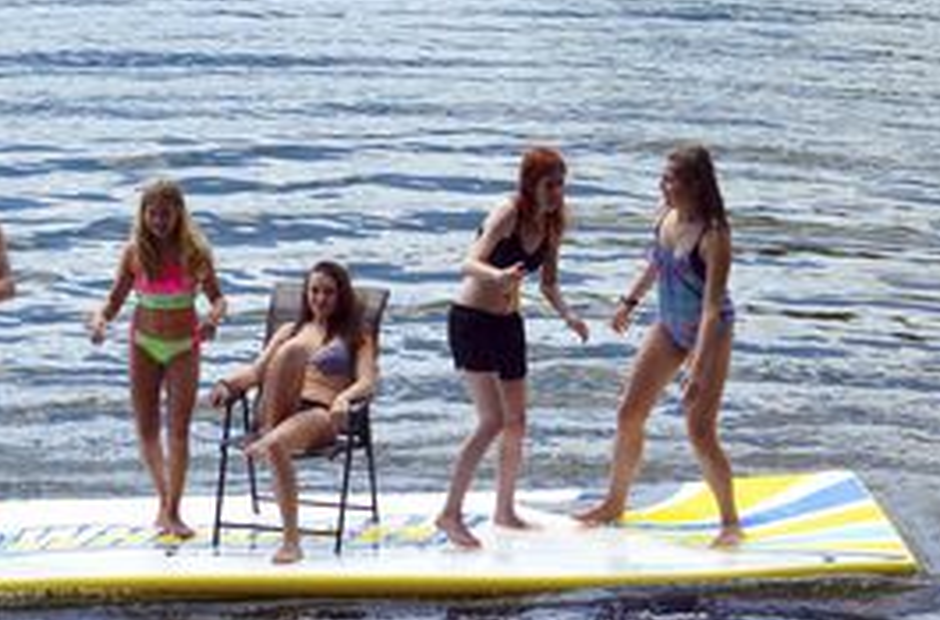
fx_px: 6273
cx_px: 199
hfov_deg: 8.6
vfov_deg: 5.7
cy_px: 342
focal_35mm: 241
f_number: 8
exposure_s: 1/250
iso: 100
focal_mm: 85
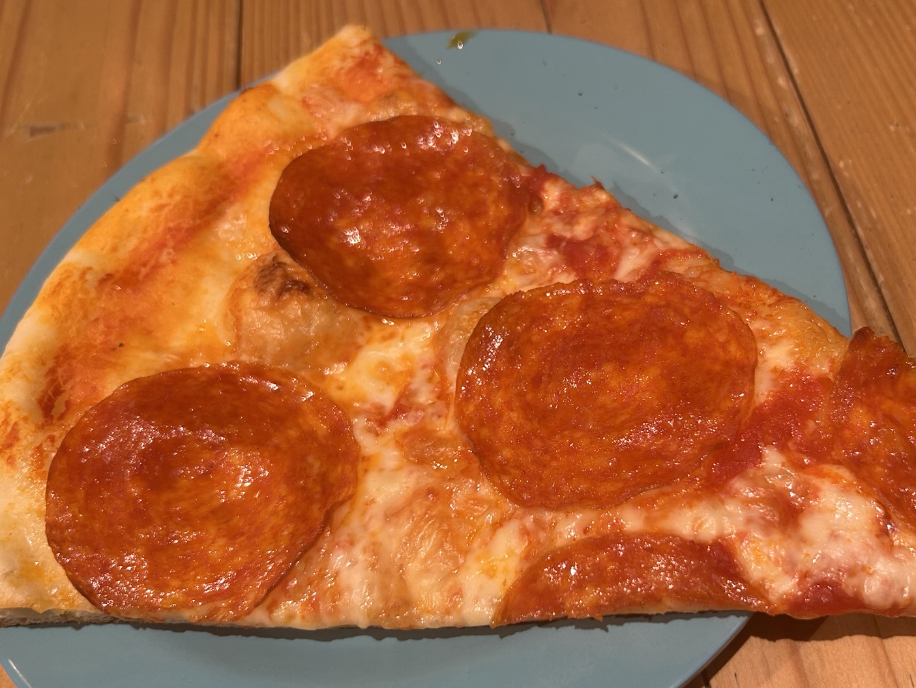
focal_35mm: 37
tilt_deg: -58.1
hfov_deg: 49.8
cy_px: 408
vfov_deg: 38.5
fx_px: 979
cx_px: 557
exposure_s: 1/121
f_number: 1.5
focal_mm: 5.7
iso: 100
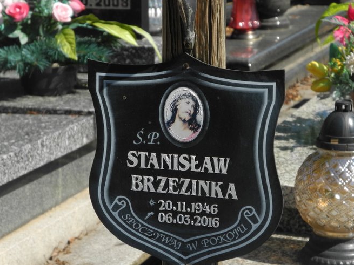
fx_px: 1687
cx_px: 198
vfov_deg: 9.0
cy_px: 159
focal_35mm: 165
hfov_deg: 12.0
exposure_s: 1/500
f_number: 5
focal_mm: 28.9
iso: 100
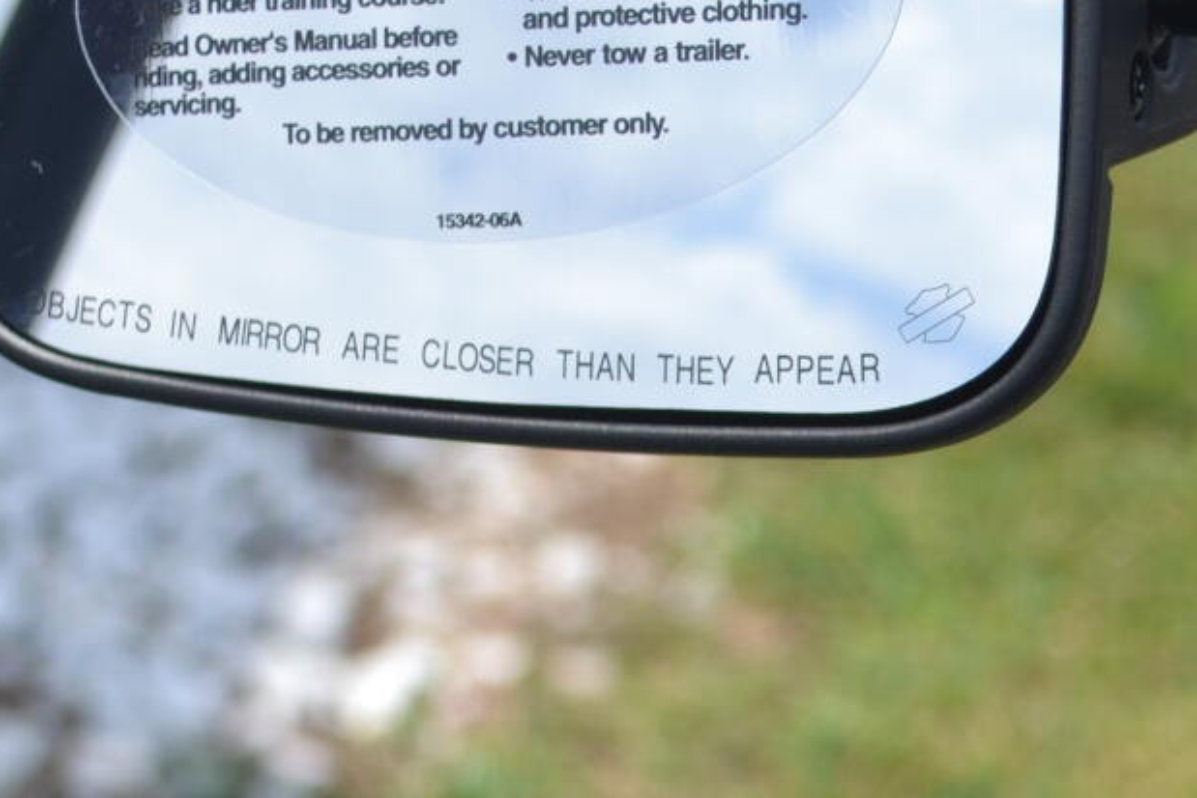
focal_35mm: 155
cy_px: 973
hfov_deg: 13.0
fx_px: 5155
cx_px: 1243
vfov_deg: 8.8
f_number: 4.8
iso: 100
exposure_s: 1/400
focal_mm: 32
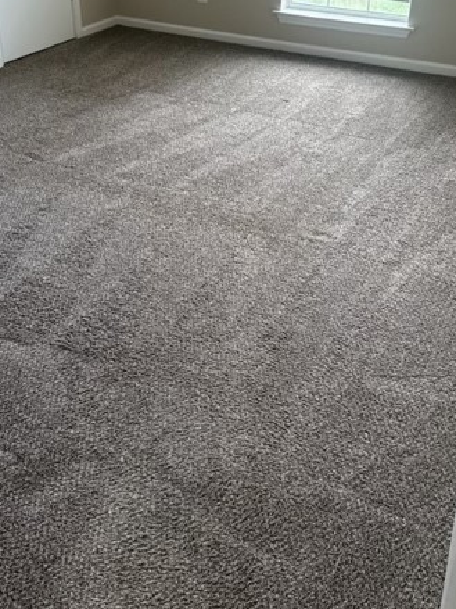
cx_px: 222
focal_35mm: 42
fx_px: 738
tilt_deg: -26.3
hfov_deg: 34.3
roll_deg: +0.2
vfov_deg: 43.9
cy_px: 187
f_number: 1.78
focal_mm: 6.76
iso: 200
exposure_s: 1/60
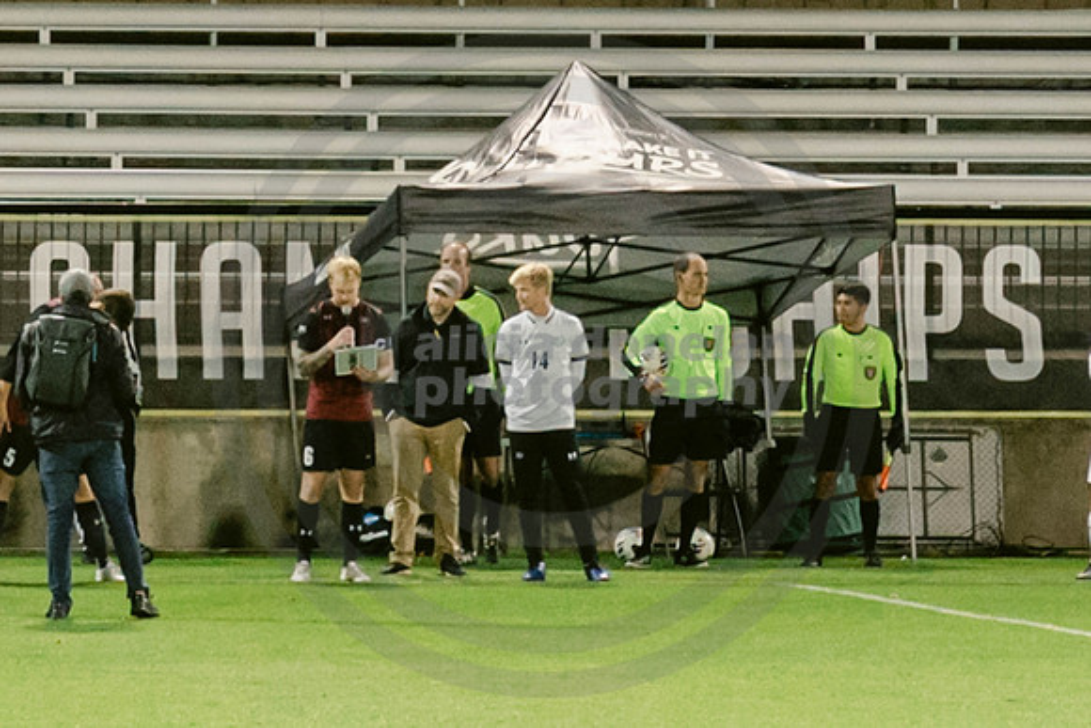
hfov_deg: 4.3
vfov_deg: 2.9
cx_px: 153
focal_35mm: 481
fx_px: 14568
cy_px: 405
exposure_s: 1/160
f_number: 4
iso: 2000
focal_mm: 70
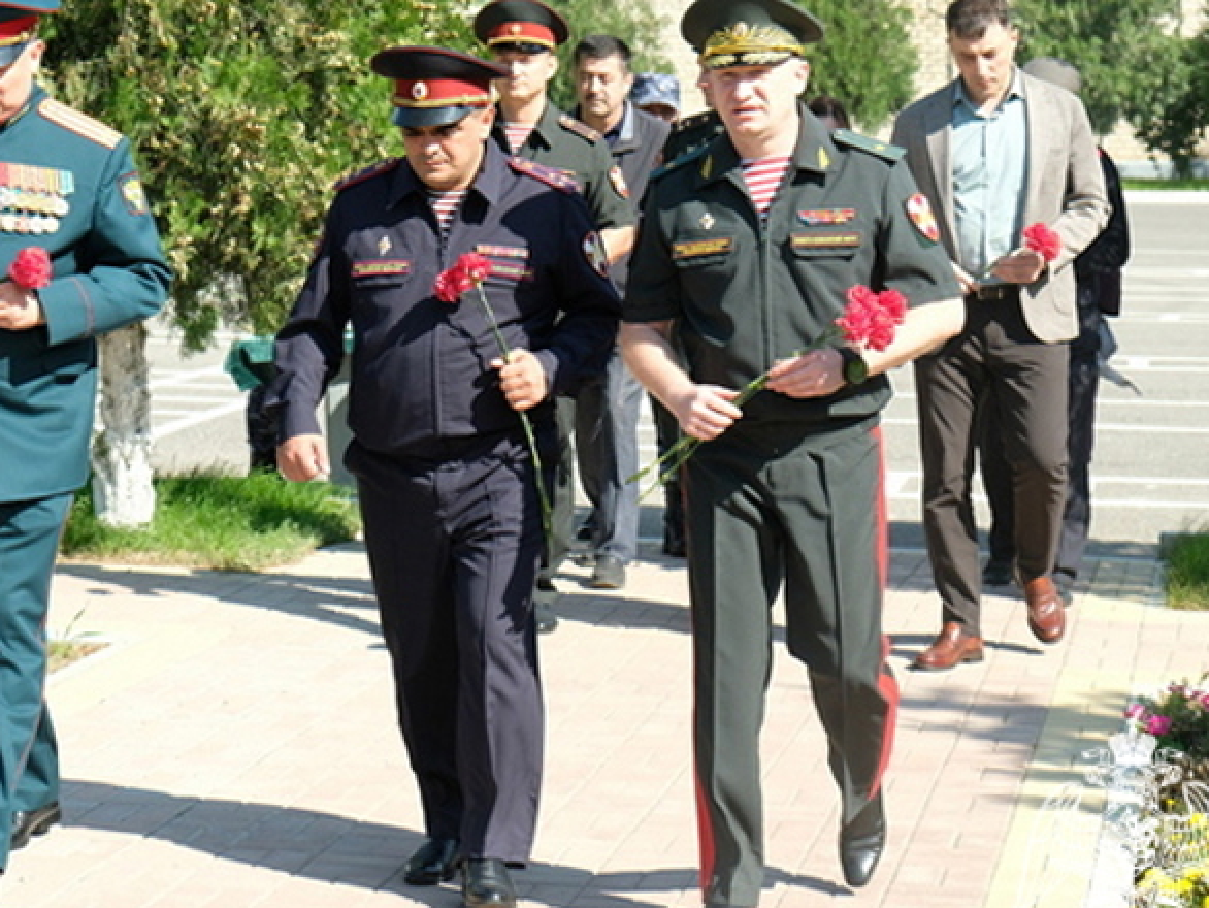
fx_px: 3564
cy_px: 452
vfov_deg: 14.5
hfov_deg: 19.2
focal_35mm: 102
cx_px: 500
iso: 1250
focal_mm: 55
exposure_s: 1/1900
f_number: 5.6
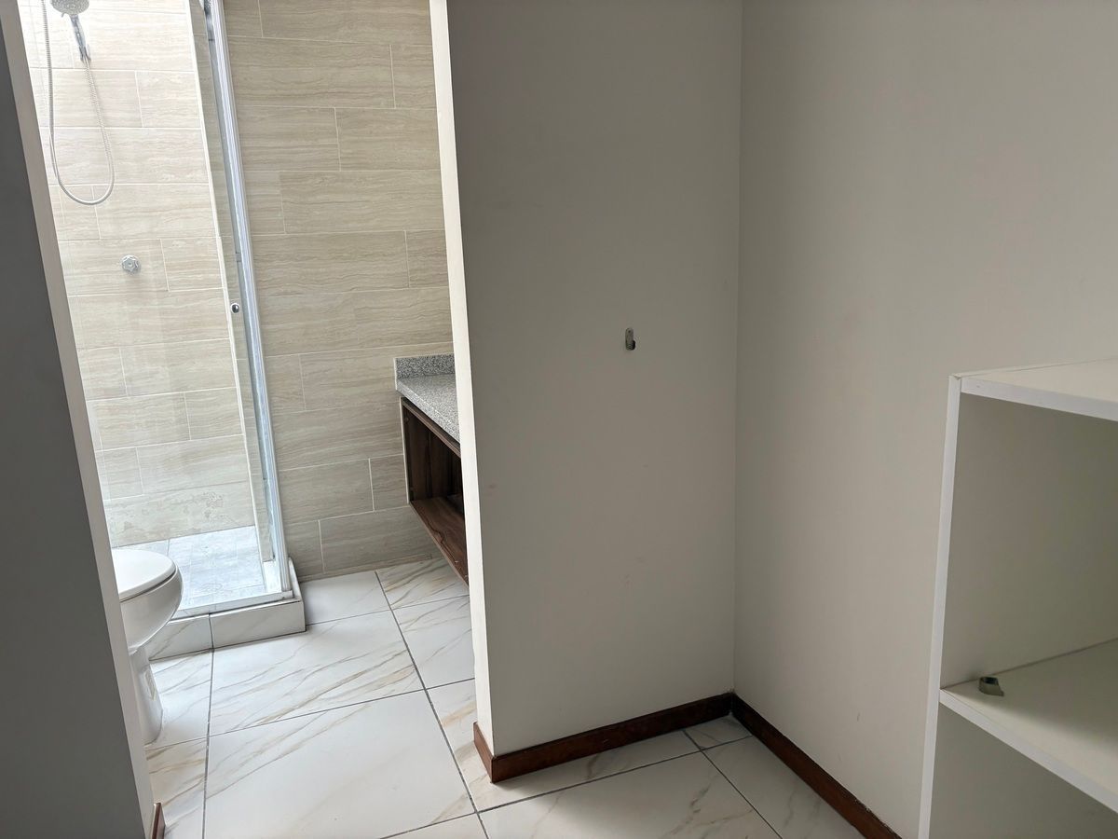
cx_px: 559
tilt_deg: -13.0
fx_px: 840
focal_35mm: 26
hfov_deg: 67.3
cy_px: 420
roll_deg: +2.0
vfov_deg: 53.1
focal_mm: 5.96
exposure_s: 1/121
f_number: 1.6
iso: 125
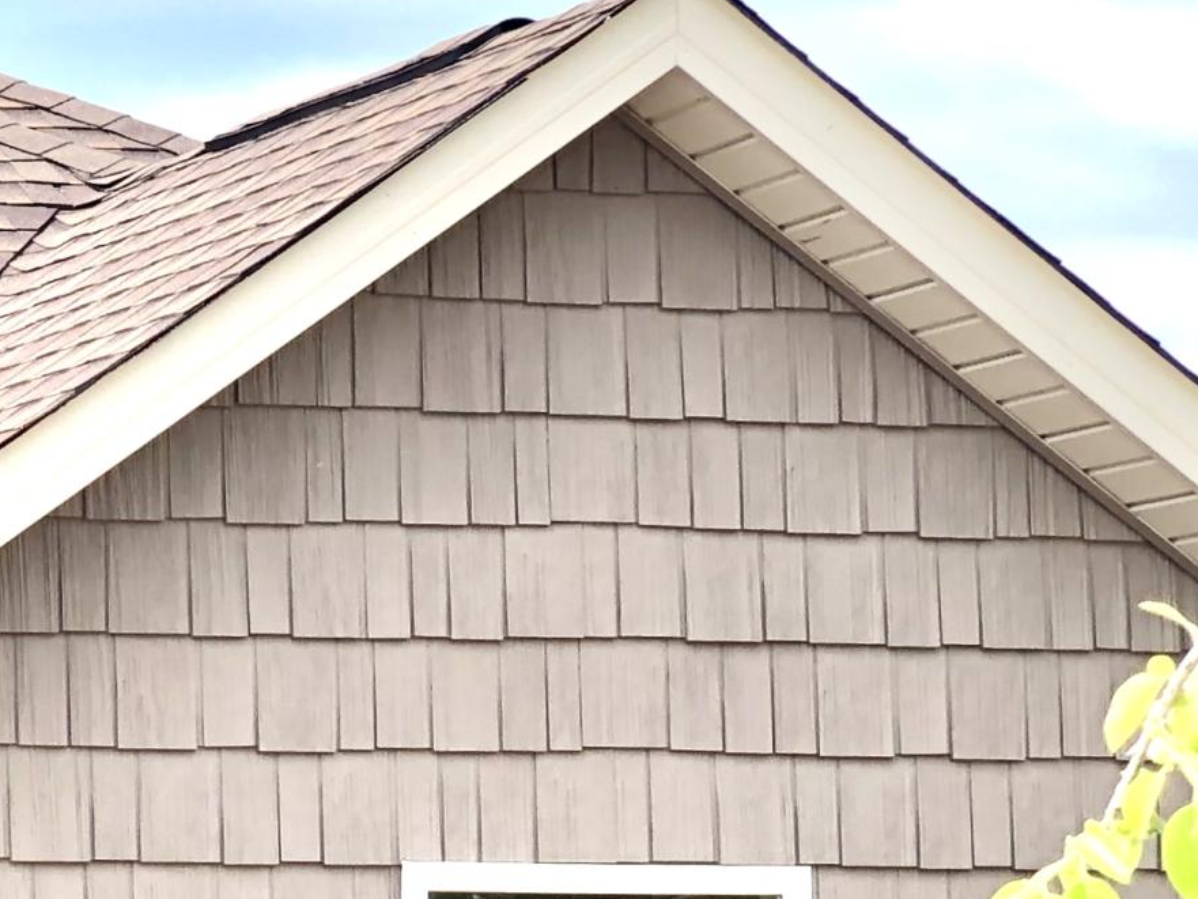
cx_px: -759
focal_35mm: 177
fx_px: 6126
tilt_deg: -1.1
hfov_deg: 10.7
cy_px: 1335
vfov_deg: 8.2
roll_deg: +0.3
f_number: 2.4
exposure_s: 1/240
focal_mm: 6
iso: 16
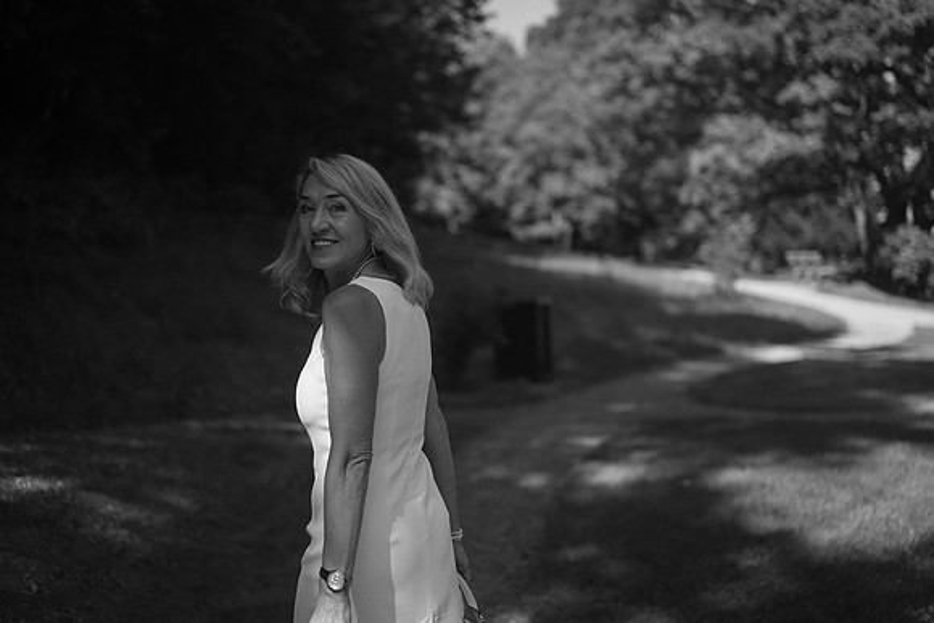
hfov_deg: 39.6
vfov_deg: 27.0
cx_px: 467
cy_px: 312
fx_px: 1297
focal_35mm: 50
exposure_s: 1/1000
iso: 100
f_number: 2
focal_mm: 50
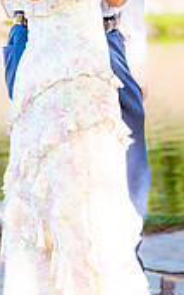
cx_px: 115
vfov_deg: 10.3
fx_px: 1619
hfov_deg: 6.5
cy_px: 56
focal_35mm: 202
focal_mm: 50
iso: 100
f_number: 2.2
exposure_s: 1/400
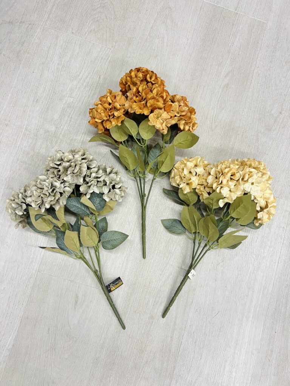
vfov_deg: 67.3
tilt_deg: -82.1
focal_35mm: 26
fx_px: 290
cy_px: 193
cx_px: 145
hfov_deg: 53.1
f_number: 1.5
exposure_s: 1/50
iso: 100
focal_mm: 5.7
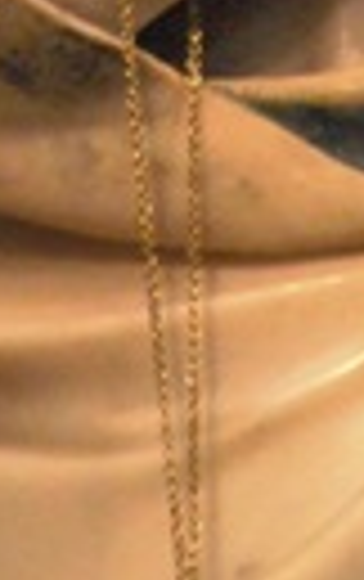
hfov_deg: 1.4
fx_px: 15266
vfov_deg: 2.2
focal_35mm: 965
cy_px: -634
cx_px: 575
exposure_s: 1/20
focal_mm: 102
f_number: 4.8
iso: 1600
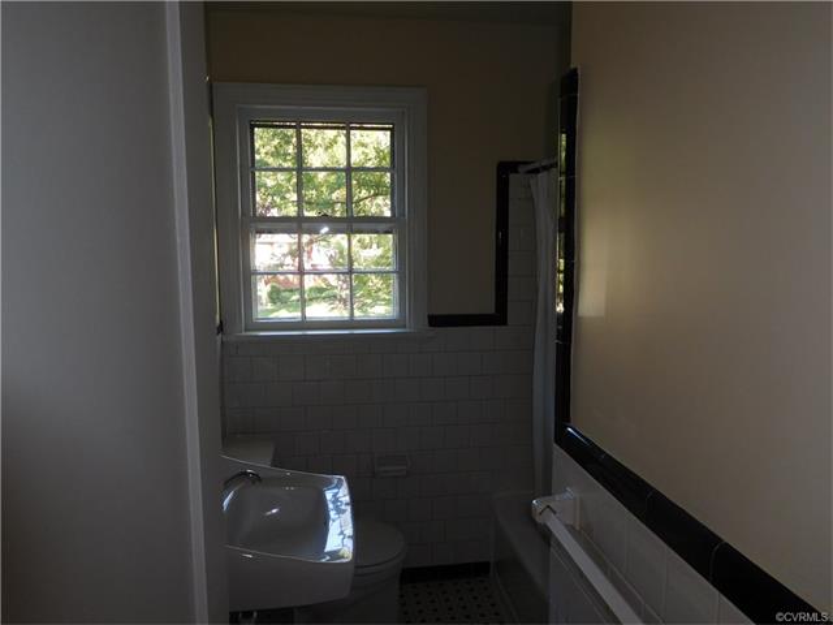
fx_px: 602
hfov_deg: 69.4
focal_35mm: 25
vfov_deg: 54.9
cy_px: 312
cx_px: 416
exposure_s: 1/30
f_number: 3.4
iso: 125
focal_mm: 4.5
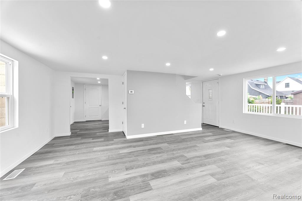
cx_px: 151
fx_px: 117
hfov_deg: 104.3
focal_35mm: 14
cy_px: 100
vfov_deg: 81.2
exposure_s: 1/10
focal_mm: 14
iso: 500
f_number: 8
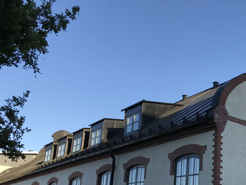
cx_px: 191
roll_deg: -2.3
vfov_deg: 28.7
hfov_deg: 37.1
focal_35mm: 50
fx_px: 355
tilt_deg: +14.8
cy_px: 138
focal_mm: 3.99
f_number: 1.8
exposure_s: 1/879
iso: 20
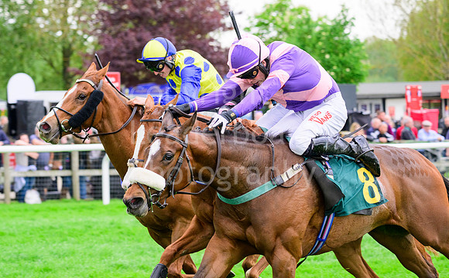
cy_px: 132
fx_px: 1980
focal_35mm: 162
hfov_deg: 12.9
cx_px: 194
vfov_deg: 8.1
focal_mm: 140
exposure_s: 1/1000
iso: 1250
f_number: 5.6
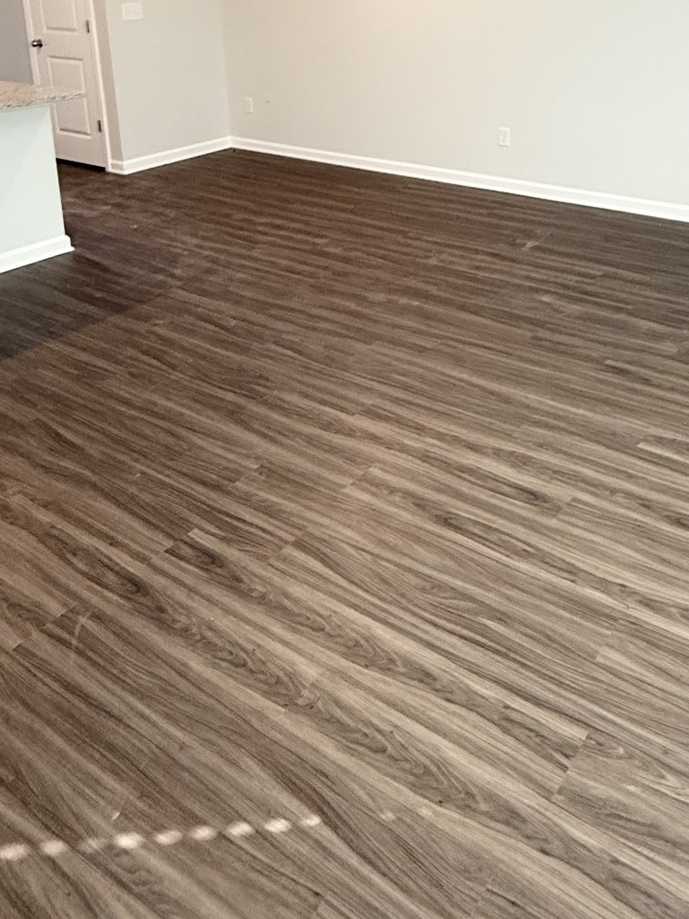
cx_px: 449
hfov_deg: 43.6
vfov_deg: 53.3
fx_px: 849
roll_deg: +0.3
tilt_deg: -12.3
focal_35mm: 32
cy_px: 192
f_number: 2.2
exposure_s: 1/60
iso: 200
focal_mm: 2.22
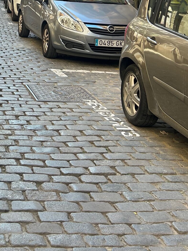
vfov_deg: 27.5
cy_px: -18
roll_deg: -1.2
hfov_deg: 20.9
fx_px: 471
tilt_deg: -1.4
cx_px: -44
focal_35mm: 65
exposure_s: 1/398
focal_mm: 5.7
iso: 50
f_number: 1.5
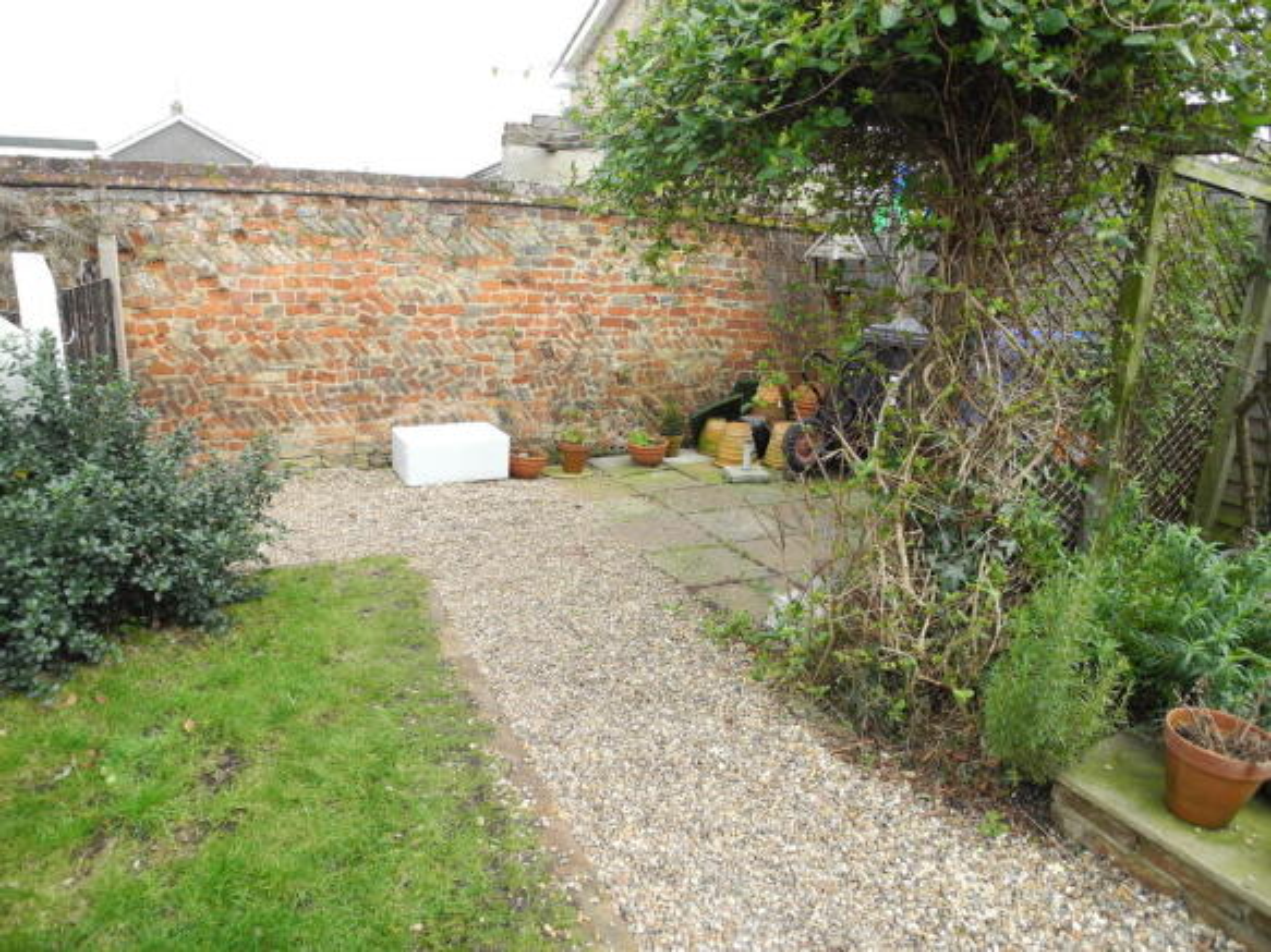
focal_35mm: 28
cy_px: 476
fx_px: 1028
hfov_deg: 63.5
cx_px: 636
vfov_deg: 49.7
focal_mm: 6
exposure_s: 1/132
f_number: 2.8
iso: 100
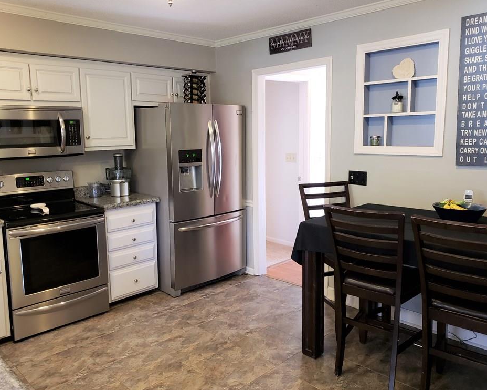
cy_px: 198
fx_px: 403
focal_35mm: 28
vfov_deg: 51.5
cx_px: 224
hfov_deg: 62.1
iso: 250
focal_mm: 4.3
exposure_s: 1/40
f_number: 1.5
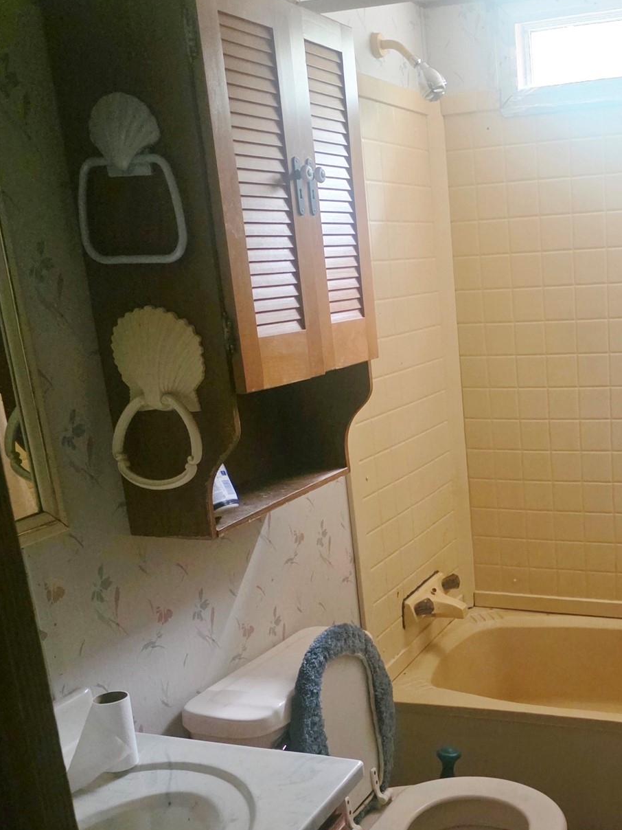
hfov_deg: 35.3
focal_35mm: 39
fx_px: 934
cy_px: 510
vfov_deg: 47.5
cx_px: 525
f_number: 1.7
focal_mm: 6.3
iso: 2000
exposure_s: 1/120
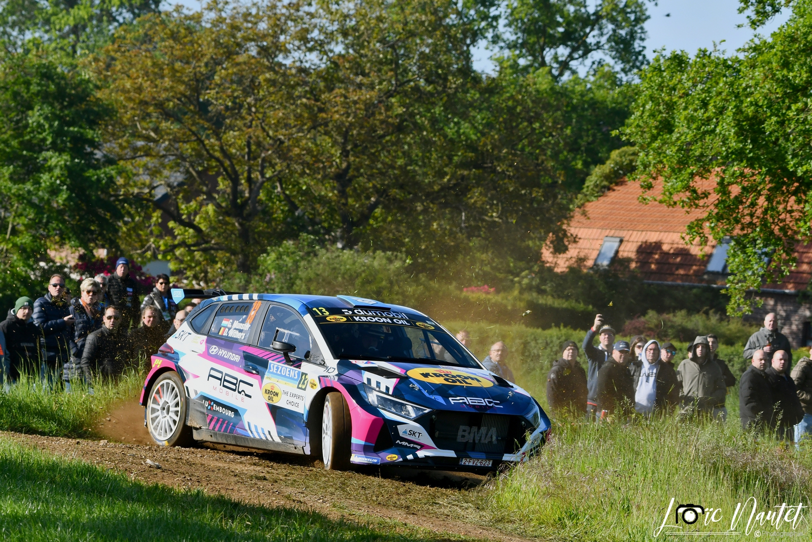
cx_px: 406
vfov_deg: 4.4
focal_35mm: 315
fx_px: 7107
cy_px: 271
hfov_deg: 6.5
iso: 320
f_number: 9
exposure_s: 1/800
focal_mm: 210
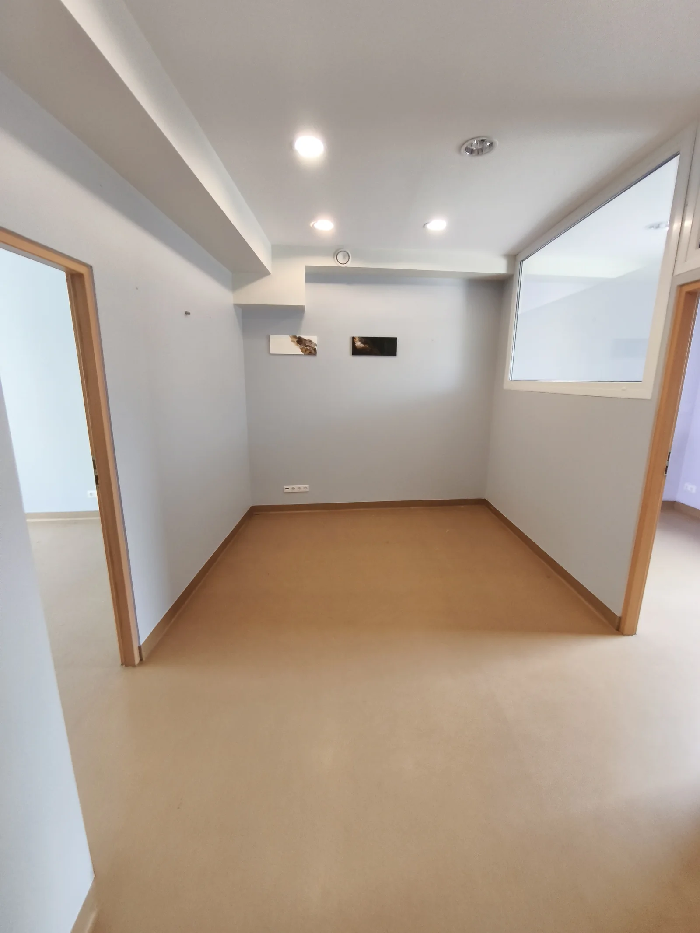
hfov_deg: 81.8
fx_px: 404
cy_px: 466
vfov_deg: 98.2
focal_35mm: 15
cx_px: 350
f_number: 2.2
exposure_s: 1/33.3
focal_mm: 1.91
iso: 125
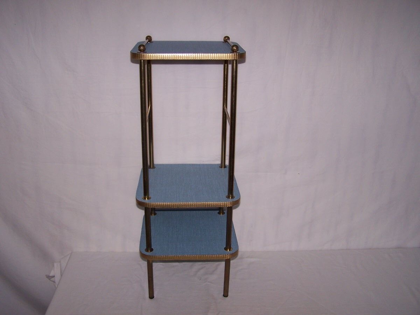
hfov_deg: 49.0
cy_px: 158
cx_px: 210
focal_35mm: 38
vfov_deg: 37.7
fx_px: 461
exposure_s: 1/60
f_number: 2.8
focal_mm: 6.3
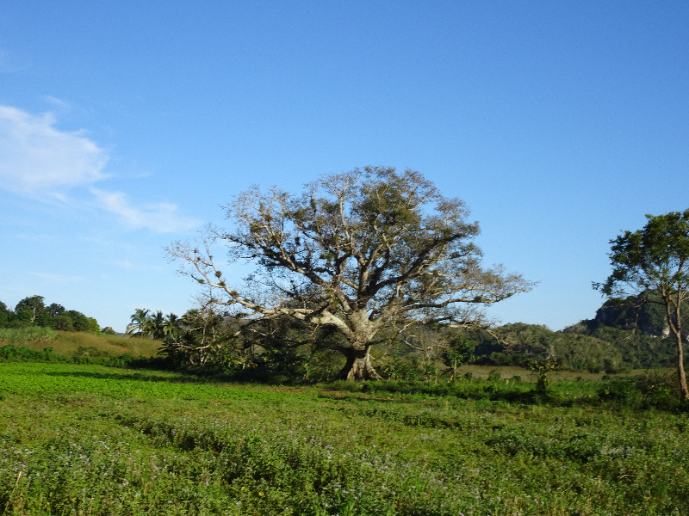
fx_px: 876
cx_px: 344
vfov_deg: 32.9
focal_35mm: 44
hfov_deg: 42.9
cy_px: 258
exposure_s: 1/500
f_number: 4.5
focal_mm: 7.58
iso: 80
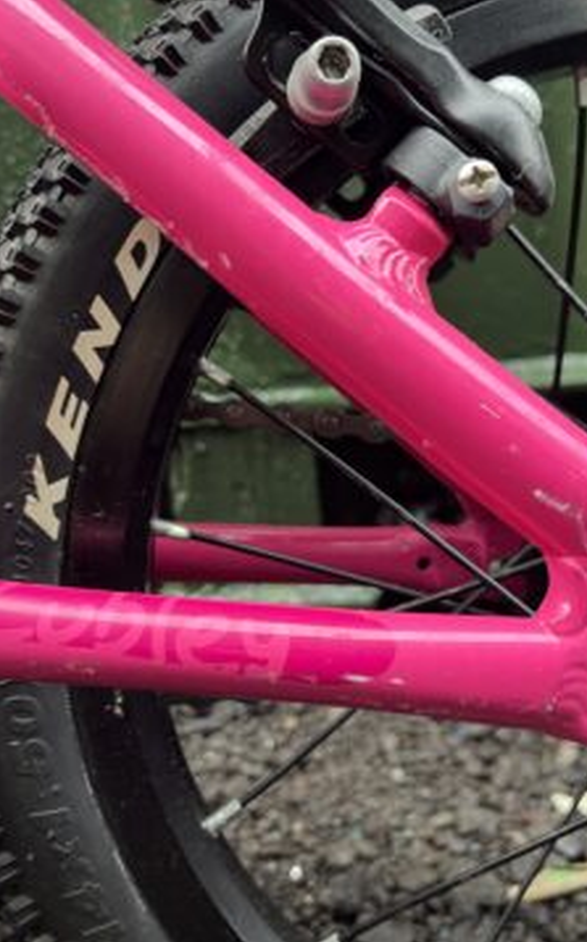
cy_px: 471
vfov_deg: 52.8
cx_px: 353
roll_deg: +5.3
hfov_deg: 34.2
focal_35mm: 37
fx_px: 949
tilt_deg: -13.0
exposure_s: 1/83
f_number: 1.6
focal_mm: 5.1
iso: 125
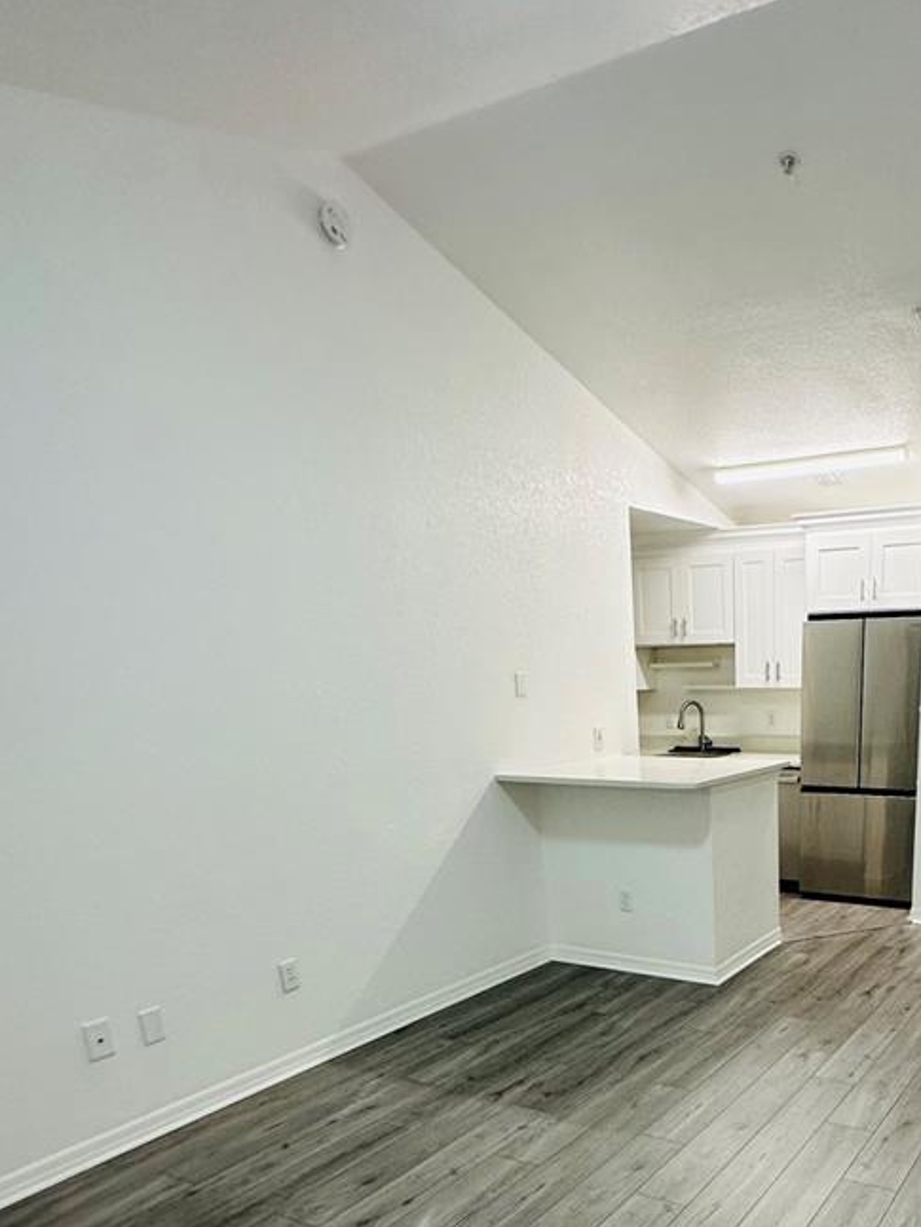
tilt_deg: -16.6
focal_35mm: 26
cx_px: 746
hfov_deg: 49.7
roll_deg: +0.0
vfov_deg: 62.4
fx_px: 922
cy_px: 955
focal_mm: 2.22
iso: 200
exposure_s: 1/120
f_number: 2.2
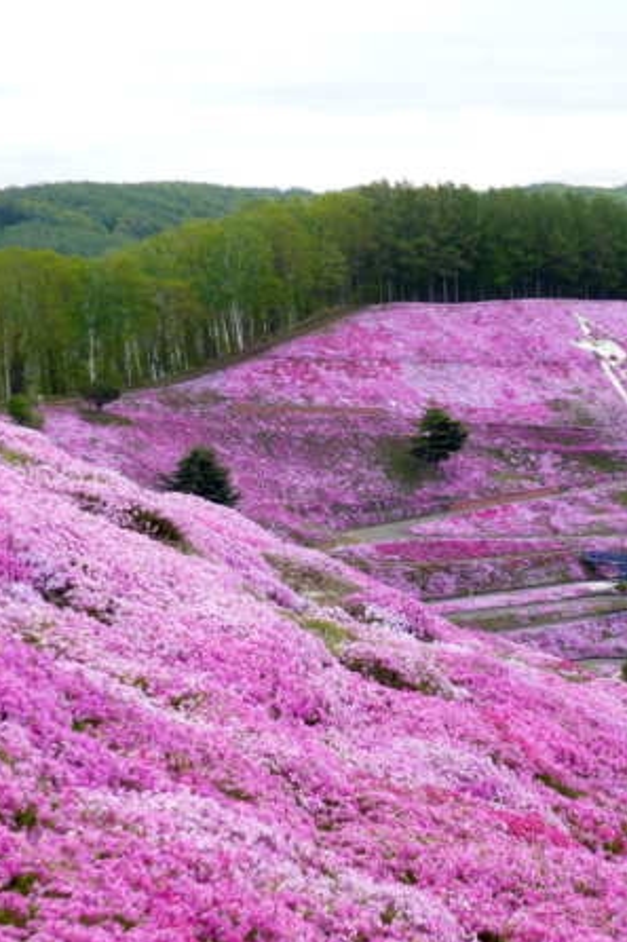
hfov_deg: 17.7
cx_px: 350
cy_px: 473
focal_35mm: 77
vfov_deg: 26.3
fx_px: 2013
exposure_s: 1/400
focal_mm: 9.1
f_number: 3.4
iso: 100
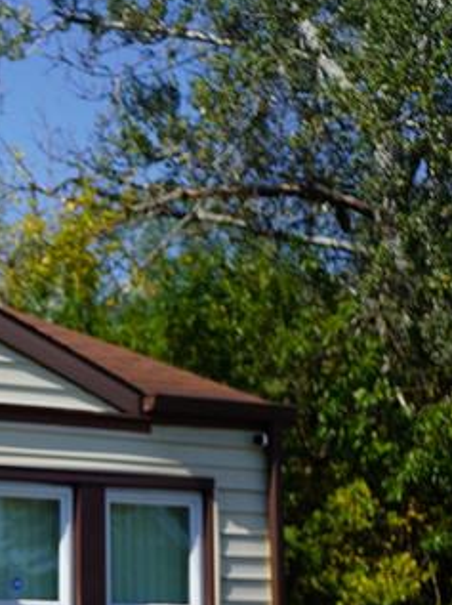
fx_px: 2495
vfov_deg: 13.7
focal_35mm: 143
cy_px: 559
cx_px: -503
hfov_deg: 9.5
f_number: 5
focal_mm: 46
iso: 100
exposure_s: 1/640
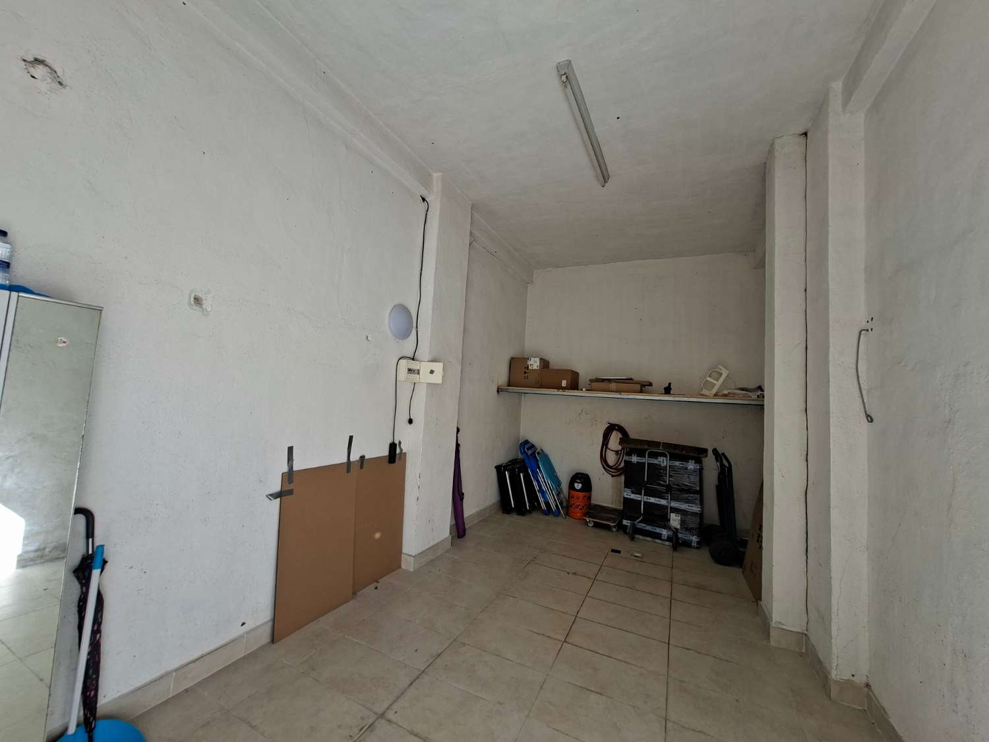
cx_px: 494
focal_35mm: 13
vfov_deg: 89.9
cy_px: 371
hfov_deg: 106.2
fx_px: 371
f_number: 2.2
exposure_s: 1/100
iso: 40
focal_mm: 1.74
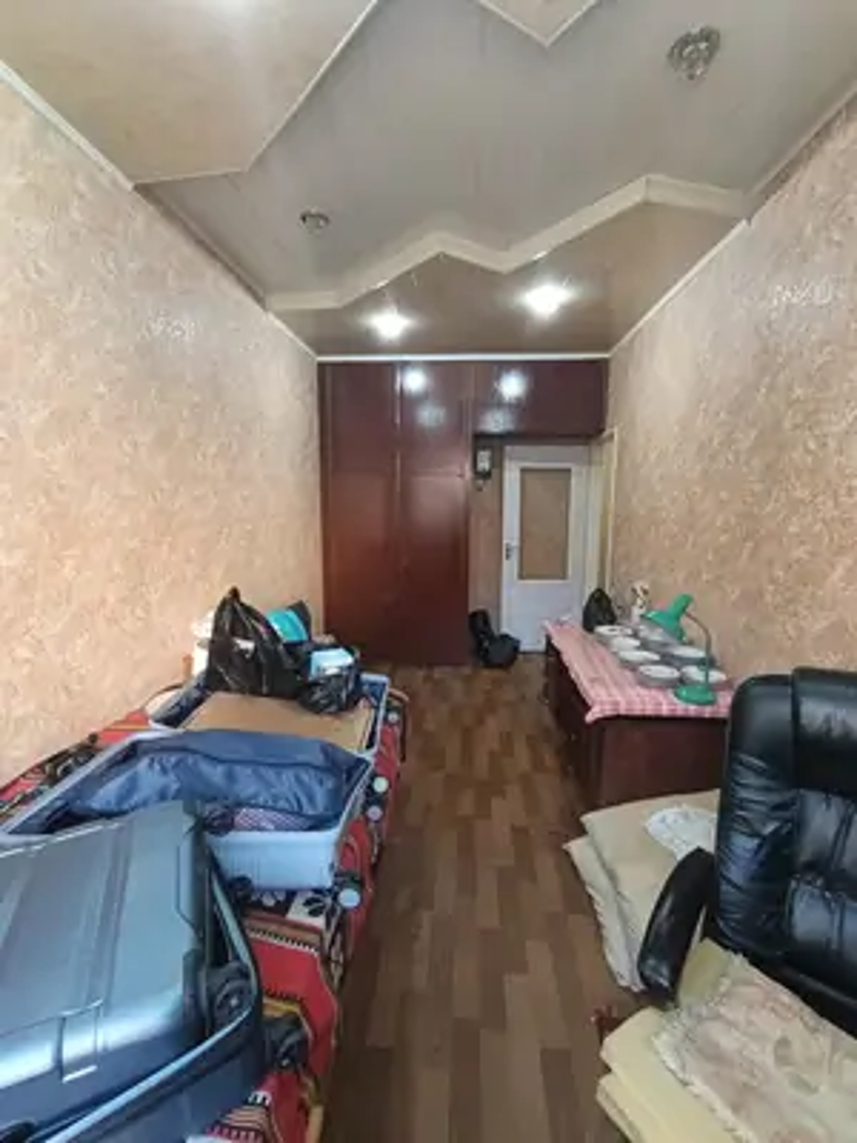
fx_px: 495
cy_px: 572
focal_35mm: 15
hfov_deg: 81.7
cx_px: 428
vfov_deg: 98.2
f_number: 2.2
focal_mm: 1.65
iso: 432
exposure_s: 1/33.3
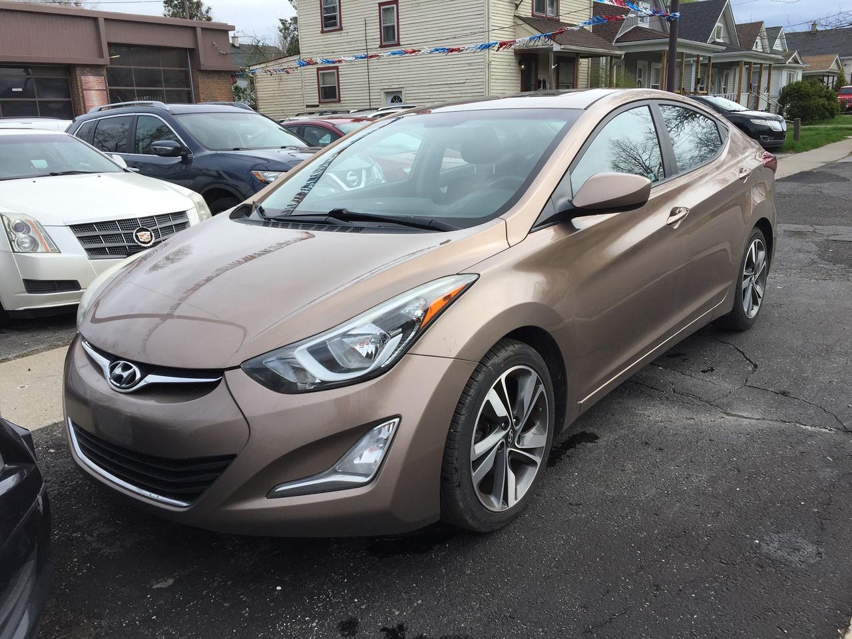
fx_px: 714
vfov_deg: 48.2
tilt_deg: -14.9
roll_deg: +1.2
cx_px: 426
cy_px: 320
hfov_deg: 61.7
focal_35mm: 29
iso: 32
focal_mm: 4.15
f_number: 2.2
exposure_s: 1/1319
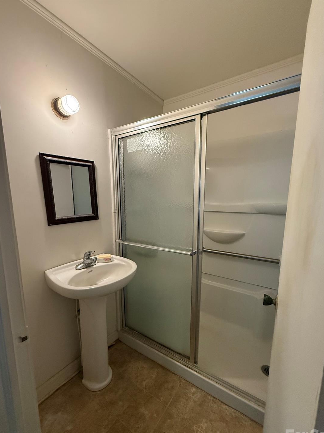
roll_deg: -0.7
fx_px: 187
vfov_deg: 98.0
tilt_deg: -8.0
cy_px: 231
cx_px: 166
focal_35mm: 15
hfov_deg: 81.7
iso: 640
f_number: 2.2
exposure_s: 1/120
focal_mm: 2.22
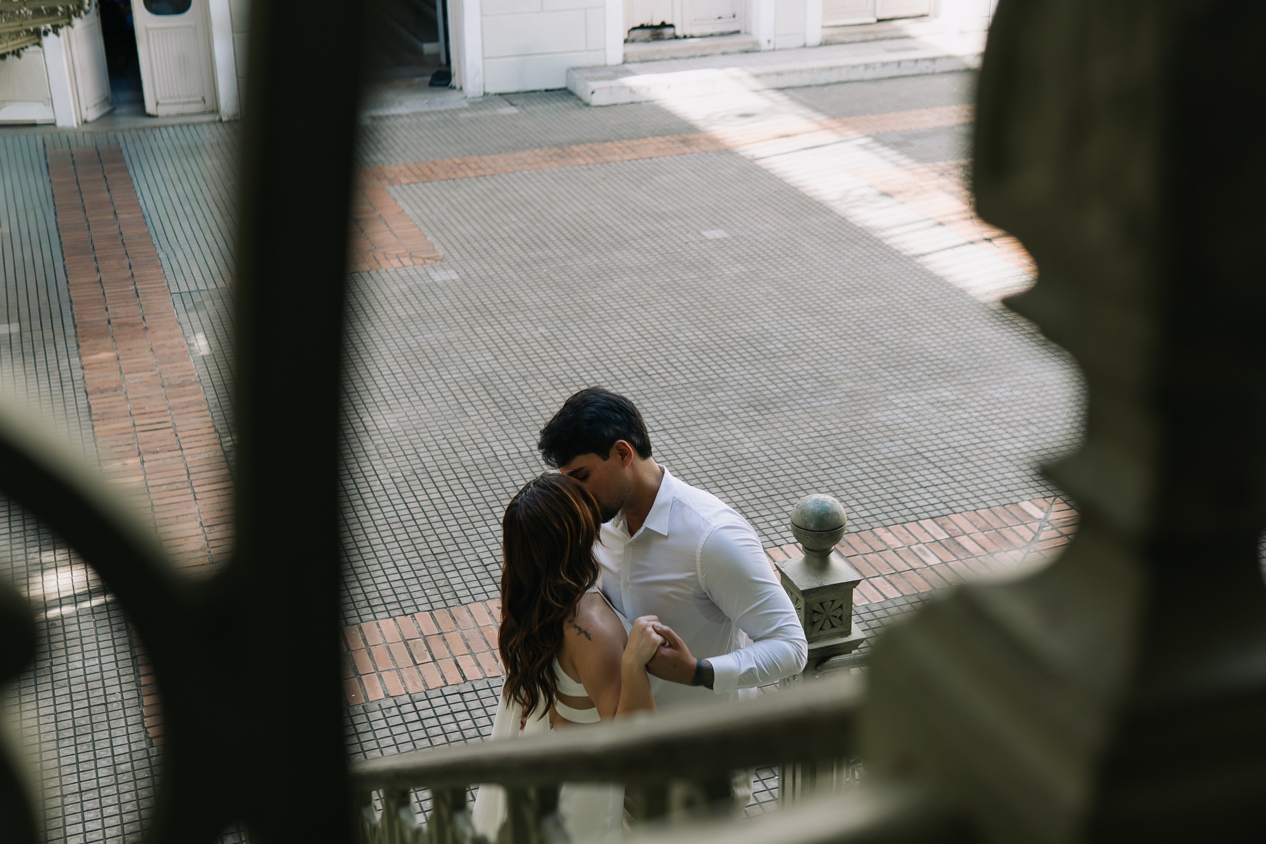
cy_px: 422
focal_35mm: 45
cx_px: 633
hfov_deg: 43.6
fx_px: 1582
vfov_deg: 29.9
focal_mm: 30
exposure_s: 1/200
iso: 125
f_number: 2.8
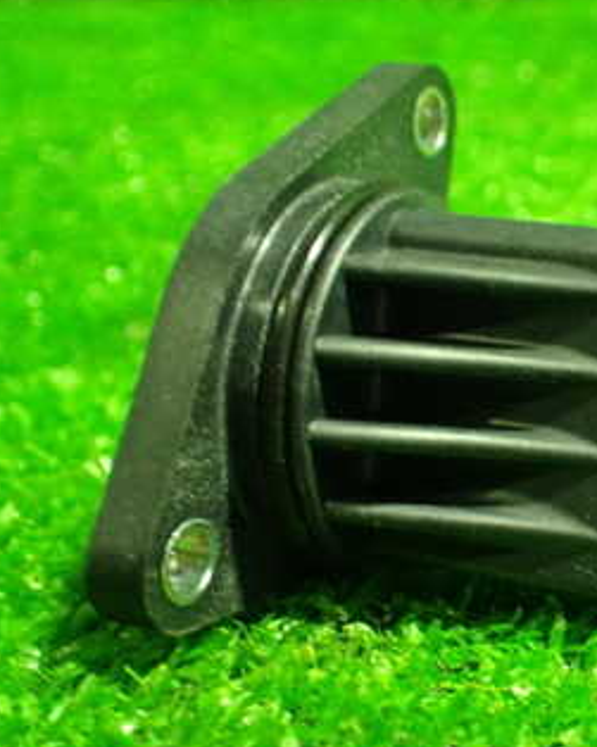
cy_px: 404
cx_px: 637
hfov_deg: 25.4
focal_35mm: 56
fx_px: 1237
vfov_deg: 33.6
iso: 800
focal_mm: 5.4
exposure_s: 1/30
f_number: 2.3
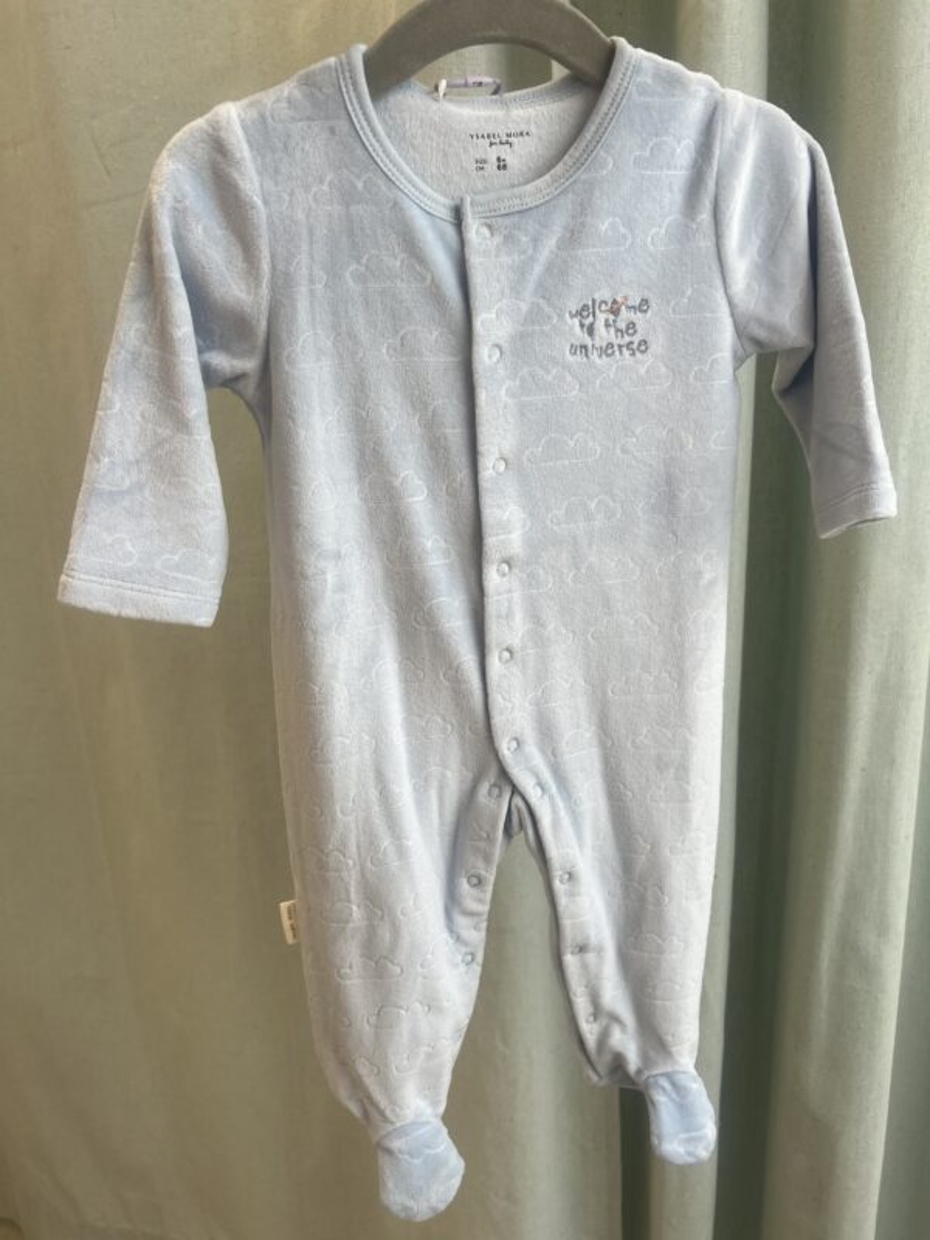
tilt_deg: -16.0
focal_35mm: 26
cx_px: 465
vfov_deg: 67.3
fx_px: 931
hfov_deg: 53.1
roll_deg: +1.8
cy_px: 620
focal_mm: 5.7
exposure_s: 1/194
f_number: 1.5
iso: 40
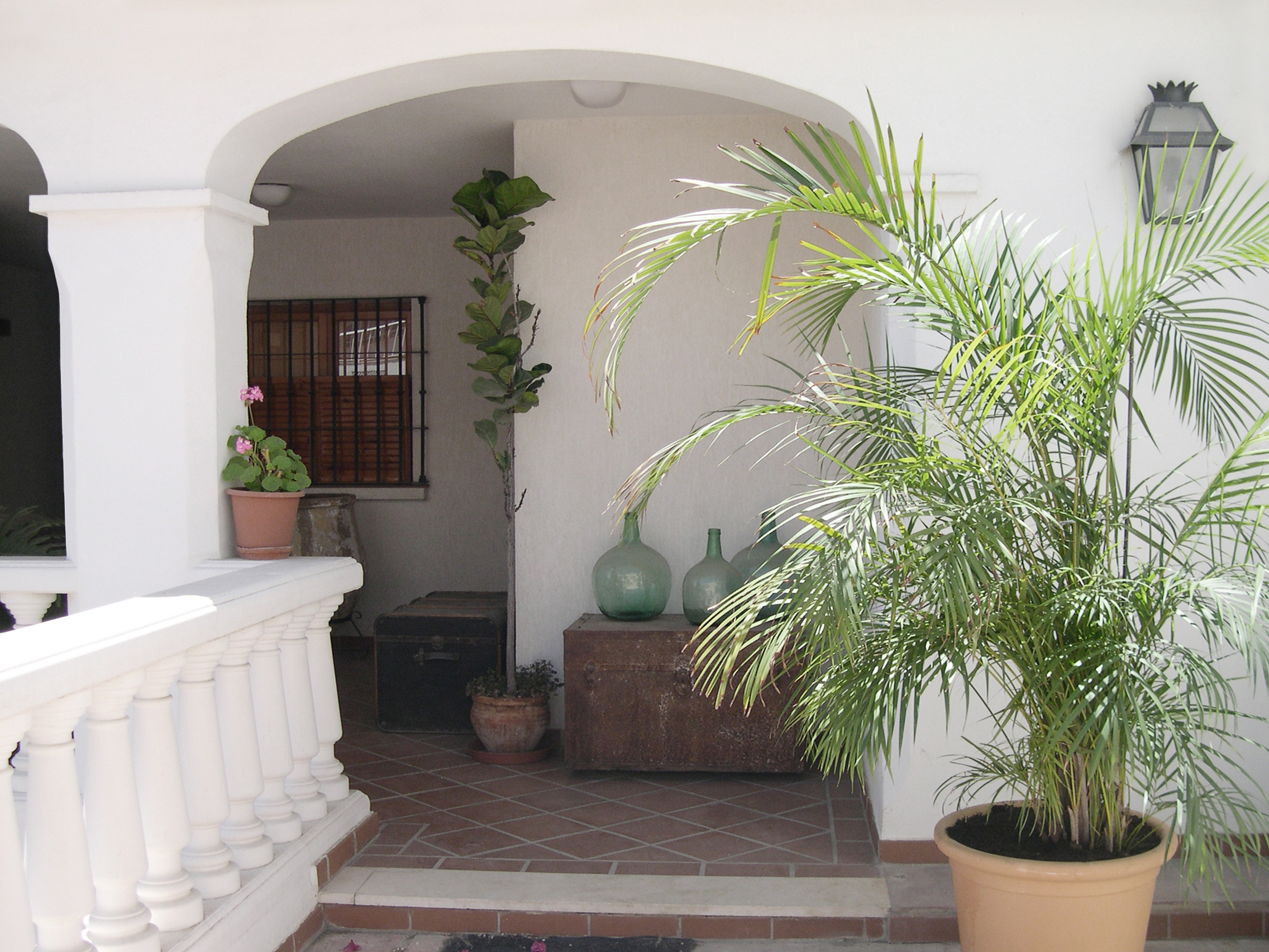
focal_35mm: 38
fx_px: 1393
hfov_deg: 49.0
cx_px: 634
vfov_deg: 37.7
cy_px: 476
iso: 100
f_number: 2.8
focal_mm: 8
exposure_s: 1/629
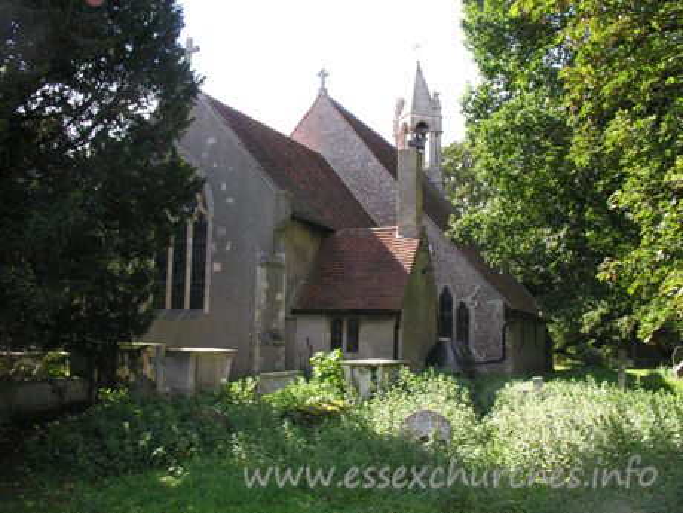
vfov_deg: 40.7
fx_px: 691
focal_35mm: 35
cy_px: 256
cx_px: 342
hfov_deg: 52.6
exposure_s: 1/103
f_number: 4
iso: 50
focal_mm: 8.9
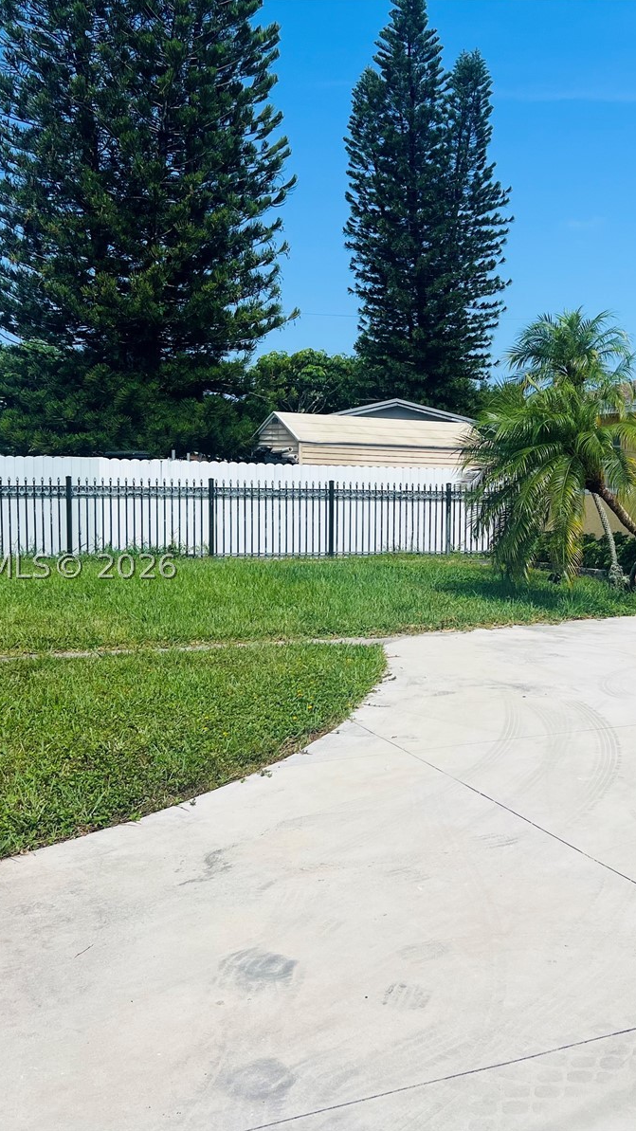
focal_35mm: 38
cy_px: 566
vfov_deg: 52.8
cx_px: 467
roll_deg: -0.4
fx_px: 1139
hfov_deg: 30.7
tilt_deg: -4.8
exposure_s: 1/6211
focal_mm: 5.7
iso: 50
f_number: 1.5
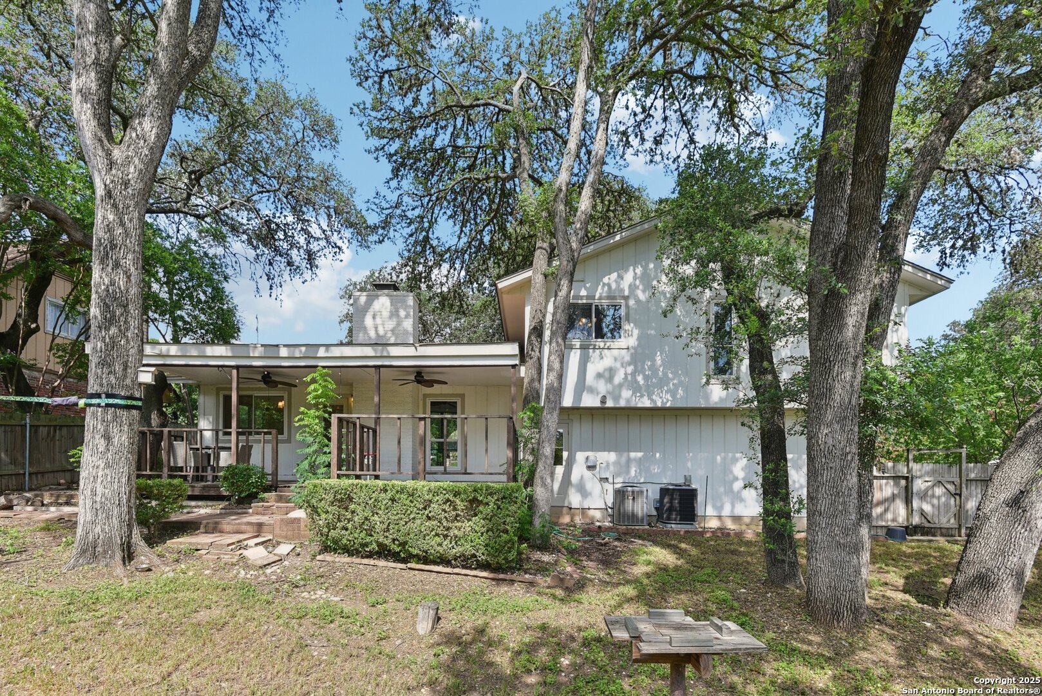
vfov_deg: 73.8
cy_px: 348
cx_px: 521
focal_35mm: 16
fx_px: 463
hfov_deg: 96.7
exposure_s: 1/200
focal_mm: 16
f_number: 8
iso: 400
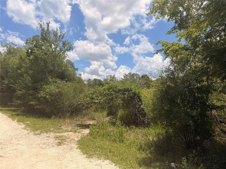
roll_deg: +0.6
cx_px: 113
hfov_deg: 71.6
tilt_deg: +6.1
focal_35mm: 24
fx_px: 157
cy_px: 84
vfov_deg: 56.8
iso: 80
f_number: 1.78
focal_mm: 6.76
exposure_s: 1/8130
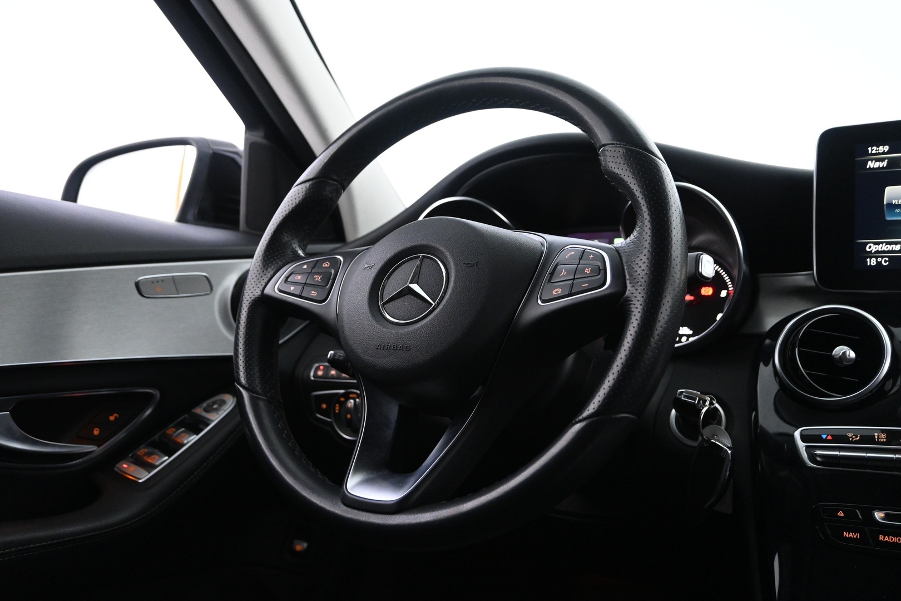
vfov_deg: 42.6
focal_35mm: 31
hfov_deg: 60.7
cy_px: 300
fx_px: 770
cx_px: 450
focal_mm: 20.5
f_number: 3.8
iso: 3200
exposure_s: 1/30
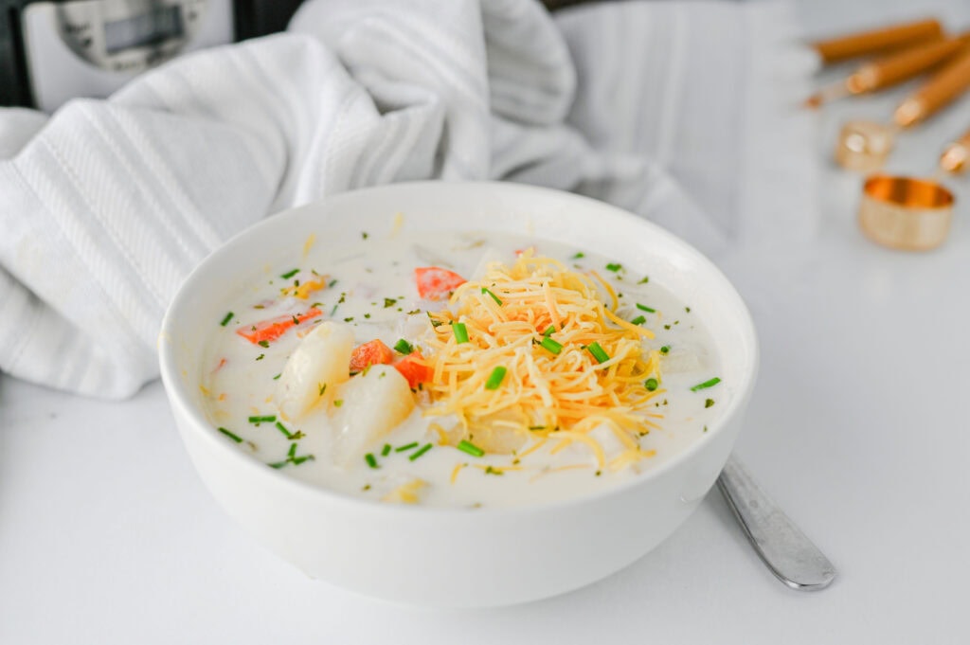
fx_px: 1346
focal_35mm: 50
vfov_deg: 26.9
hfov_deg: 39.6
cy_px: 322
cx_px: 485
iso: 200
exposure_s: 1/200
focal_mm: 50
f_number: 4
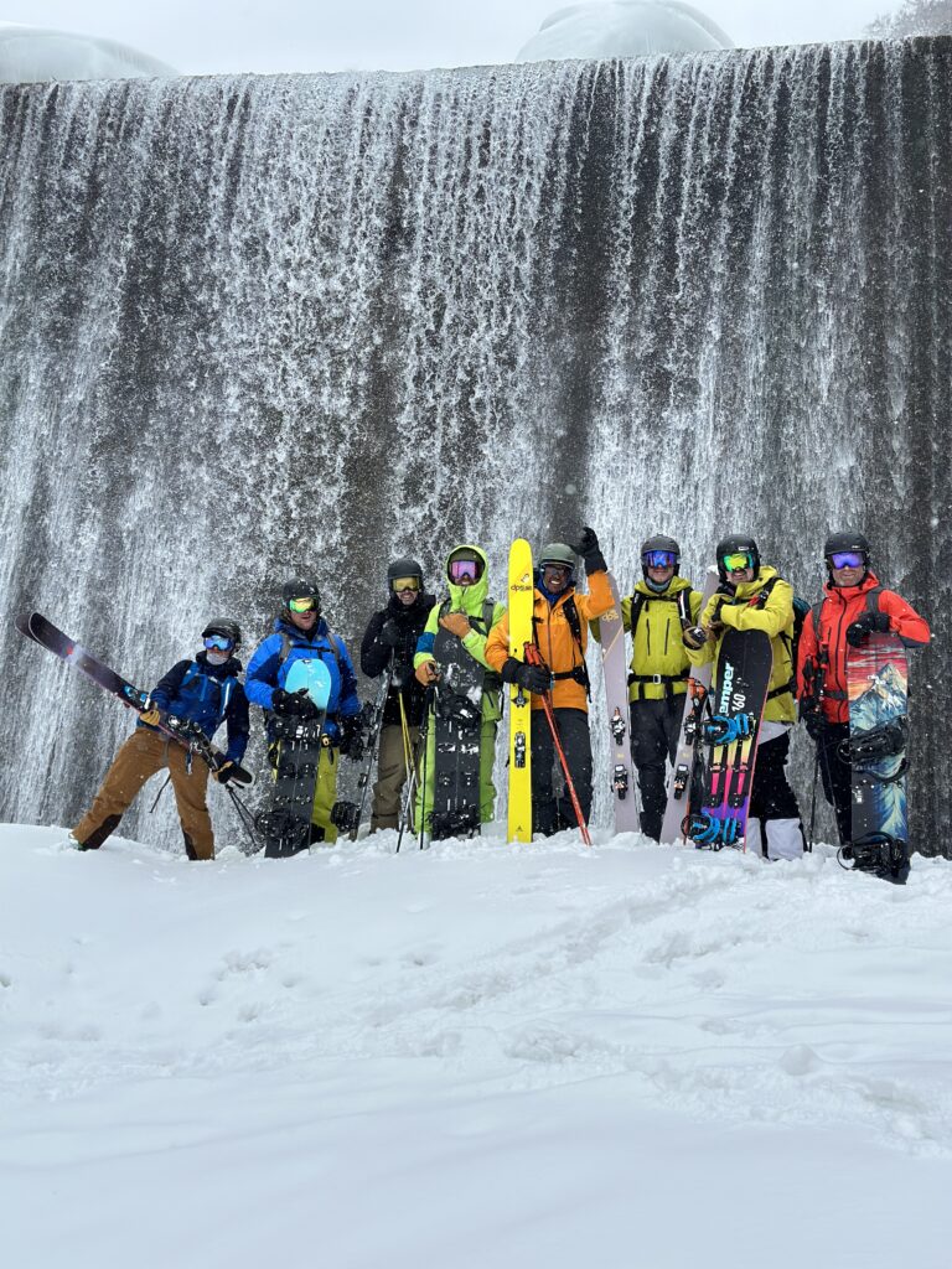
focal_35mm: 48
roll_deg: -1.2
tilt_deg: +5.0
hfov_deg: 30.3
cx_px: 476
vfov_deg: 39.7
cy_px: 634
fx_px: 1760
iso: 100
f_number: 1.78
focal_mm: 6.86
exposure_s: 1/3472
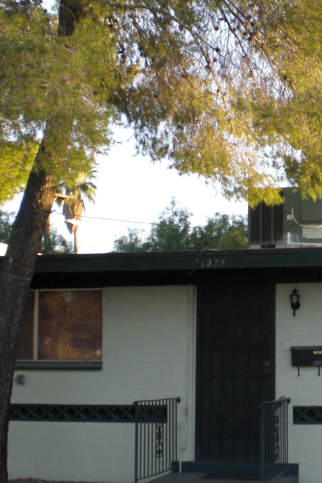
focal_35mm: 69
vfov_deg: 29.2
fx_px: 925
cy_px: 233
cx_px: 262
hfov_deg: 19.5
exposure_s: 1/100
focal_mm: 6.3
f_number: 3.1
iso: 100
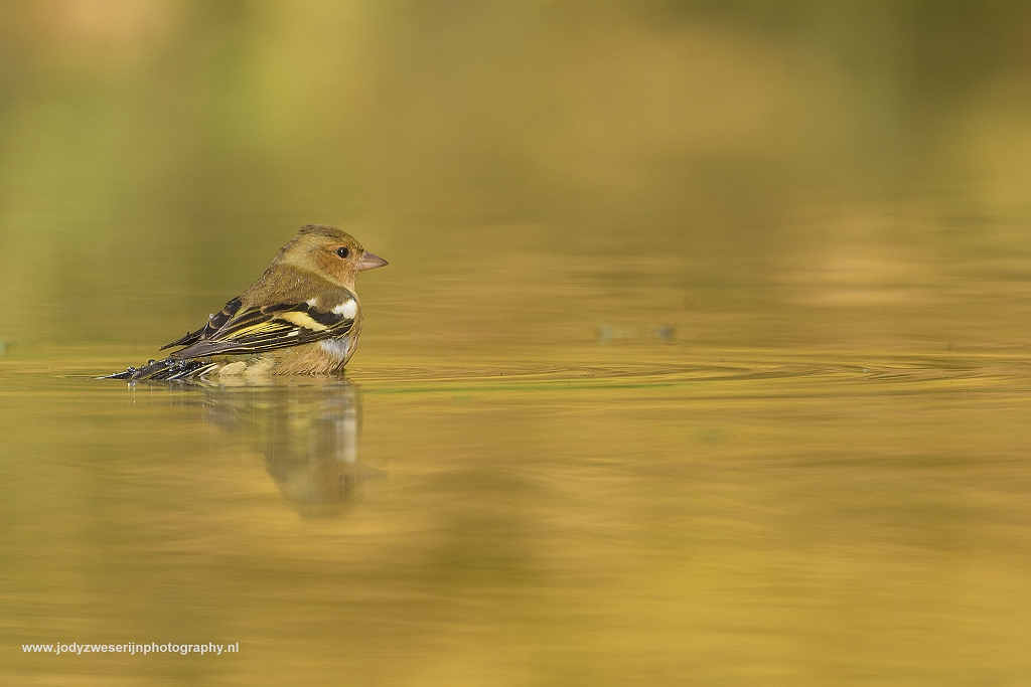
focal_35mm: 400
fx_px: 11456
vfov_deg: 3.4
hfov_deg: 5.2
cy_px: 344
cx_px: 516
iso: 500
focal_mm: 400
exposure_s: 1/640
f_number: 5.6
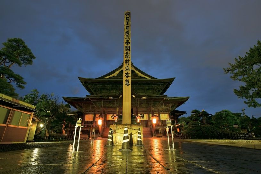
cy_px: 87
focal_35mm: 18
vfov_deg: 67.4
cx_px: 130
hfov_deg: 90.0
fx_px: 130
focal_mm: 18
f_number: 11
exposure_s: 30
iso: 64
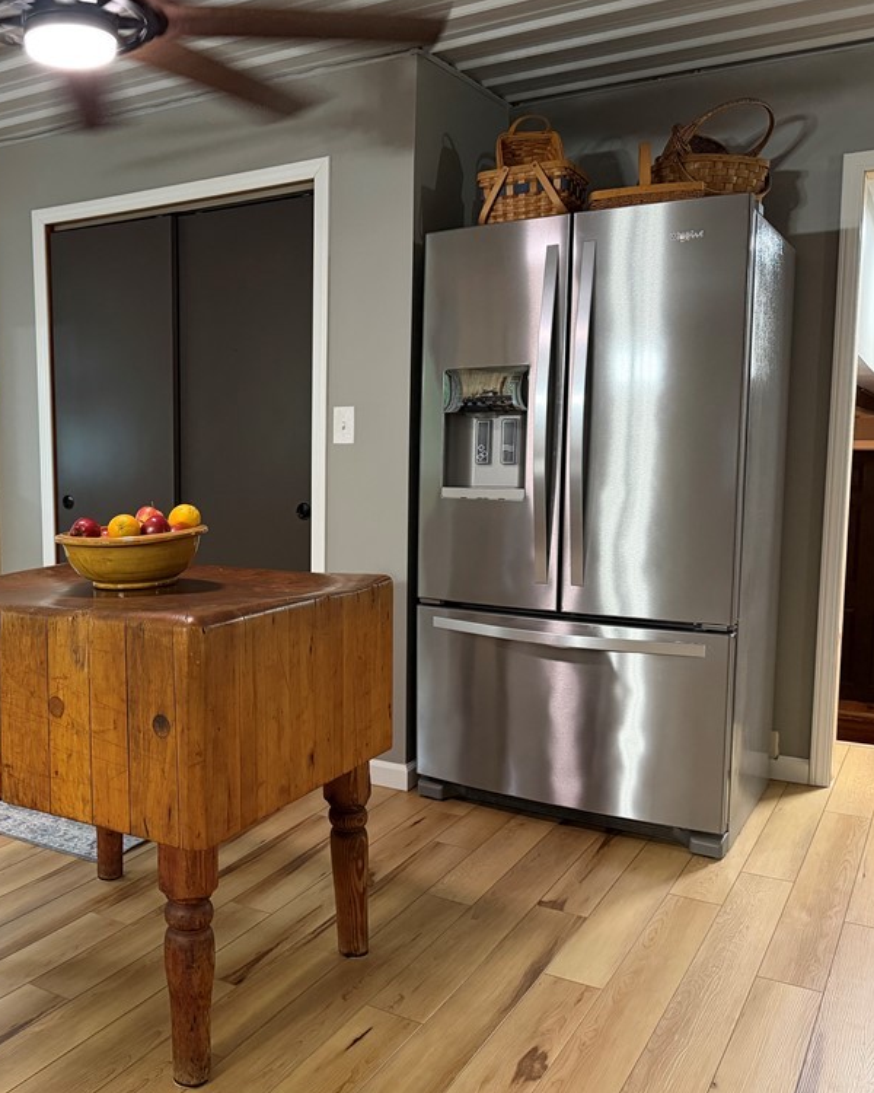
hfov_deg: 44.2
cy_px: 545
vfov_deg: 55.7
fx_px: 1035
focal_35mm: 32
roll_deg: +1.1
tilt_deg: -6.1
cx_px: 214
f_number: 1.78
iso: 500
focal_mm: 6.76
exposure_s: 1/60
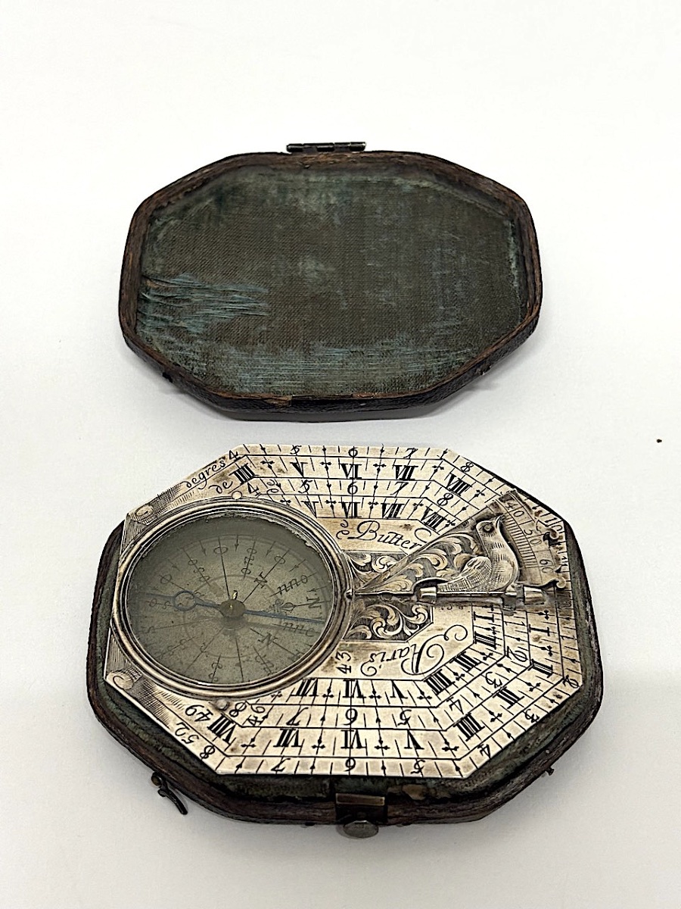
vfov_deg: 36.8
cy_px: 454
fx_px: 1364
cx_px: 340
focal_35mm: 52
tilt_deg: -48.7
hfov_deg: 28.0
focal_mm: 5.96
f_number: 1.6
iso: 100
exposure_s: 1/100
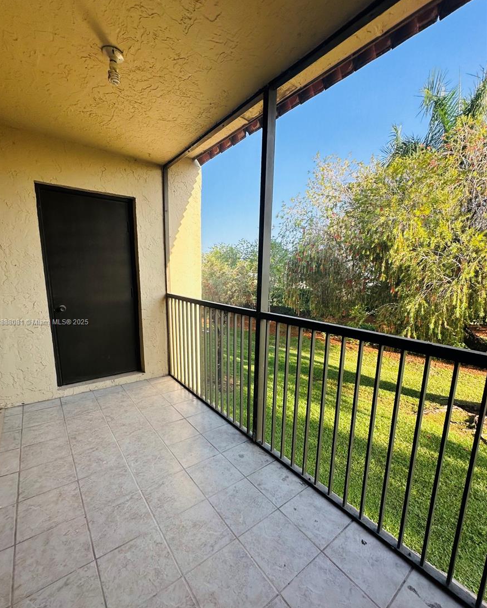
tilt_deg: -9.8
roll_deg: -1.9
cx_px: 237
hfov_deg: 84.0
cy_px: 323
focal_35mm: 15
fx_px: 270
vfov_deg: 96.7
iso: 40
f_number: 2.2
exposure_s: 1/309
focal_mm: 2.22
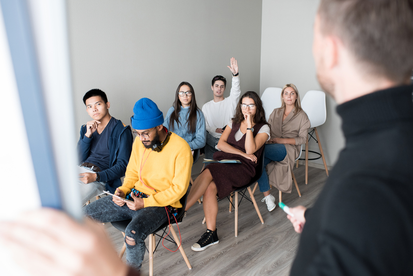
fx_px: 402
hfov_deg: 54.4
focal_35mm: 35
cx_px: 206
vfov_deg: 37.9
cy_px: 138
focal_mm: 35
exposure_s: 1/200
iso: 800
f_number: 3.2
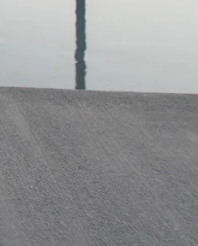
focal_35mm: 125
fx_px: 914
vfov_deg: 11.3
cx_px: -223
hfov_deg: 11.0
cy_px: -428
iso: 160
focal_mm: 24
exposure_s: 1/60
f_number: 8
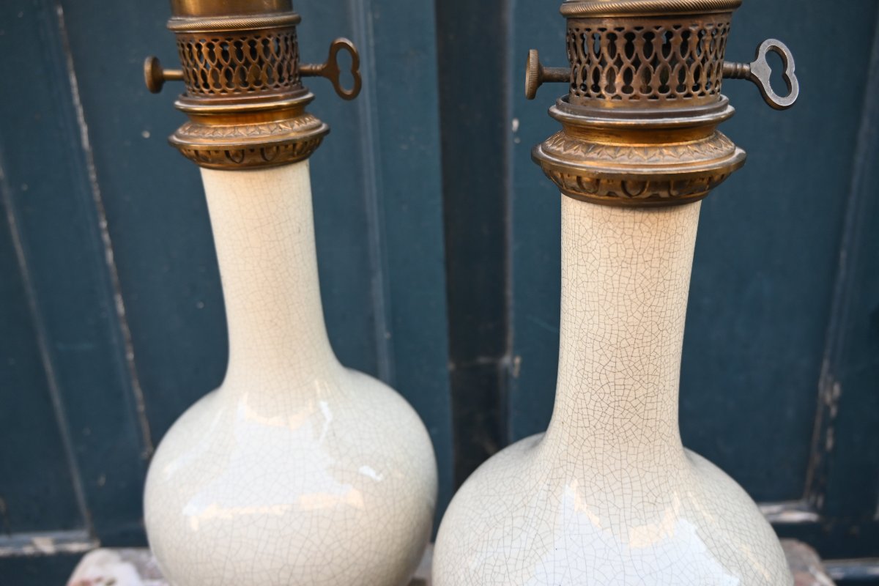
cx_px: 440
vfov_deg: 44.6
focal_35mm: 29
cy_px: 293
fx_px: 714
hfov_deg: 63.2
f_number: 3.5
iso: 400
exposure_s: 1/160
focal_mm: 19.5
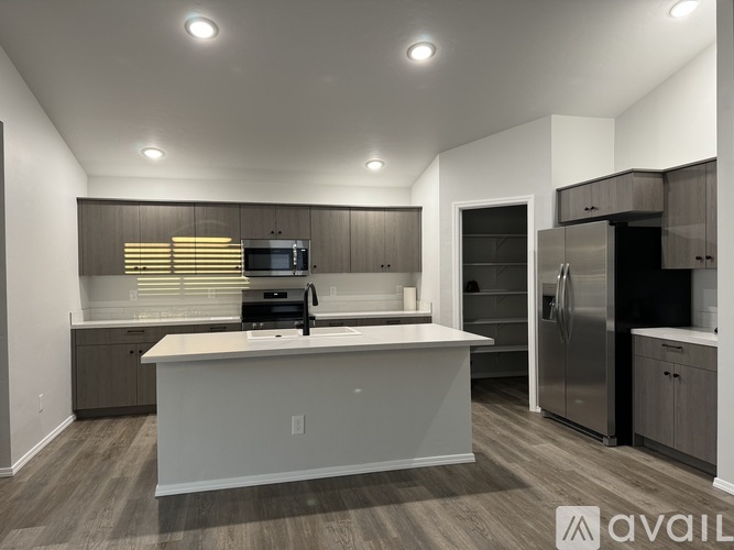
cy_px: 275
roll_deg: +0.8
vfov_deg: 56.8
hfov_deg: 71.6
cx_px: 367
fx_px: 509
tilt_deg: -0.7
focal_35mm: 24
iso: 200
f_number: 1.78
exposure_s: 1/60
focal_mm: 6.76
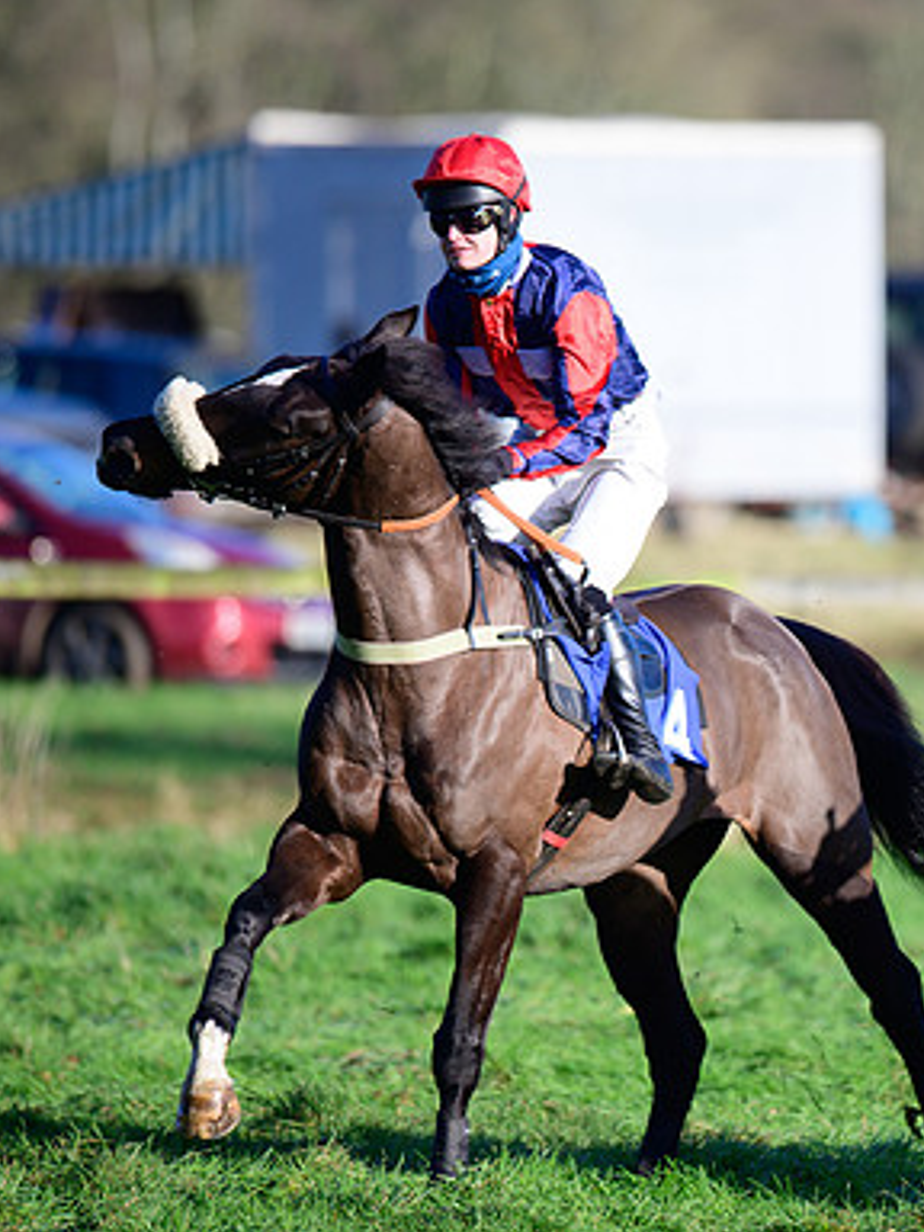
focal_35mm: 581
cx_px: 863
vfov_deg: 3.4
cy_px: 616
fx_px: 20678
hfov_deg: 2.6
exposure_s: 1/2000
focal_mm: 400
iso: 400
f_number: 5
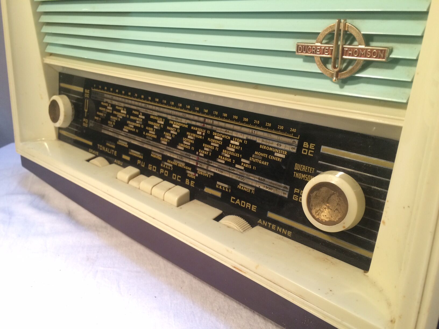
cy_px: 164
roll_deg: +0.0
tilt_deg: -19.8
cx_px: 220
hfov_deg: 61.7
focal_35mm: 29
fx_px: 368
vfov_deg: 48.2
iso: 80
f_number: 2.2
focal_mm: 4.15
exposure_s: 1/33
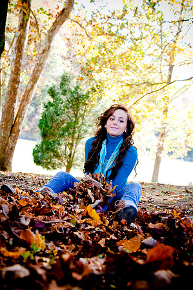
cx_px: 96
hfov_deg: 31.8
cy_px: 145
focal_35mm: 42
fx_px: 339
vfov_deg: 46.4
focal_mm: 28
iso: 200
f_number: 3.2
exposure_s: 1/100
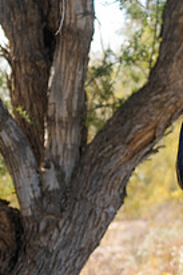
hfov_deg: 6.5
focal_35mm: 211
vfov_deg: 9.7
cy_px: 200
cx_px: 211
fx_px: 1611
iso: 100
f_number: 4.5
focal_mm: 75
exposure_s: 1/250
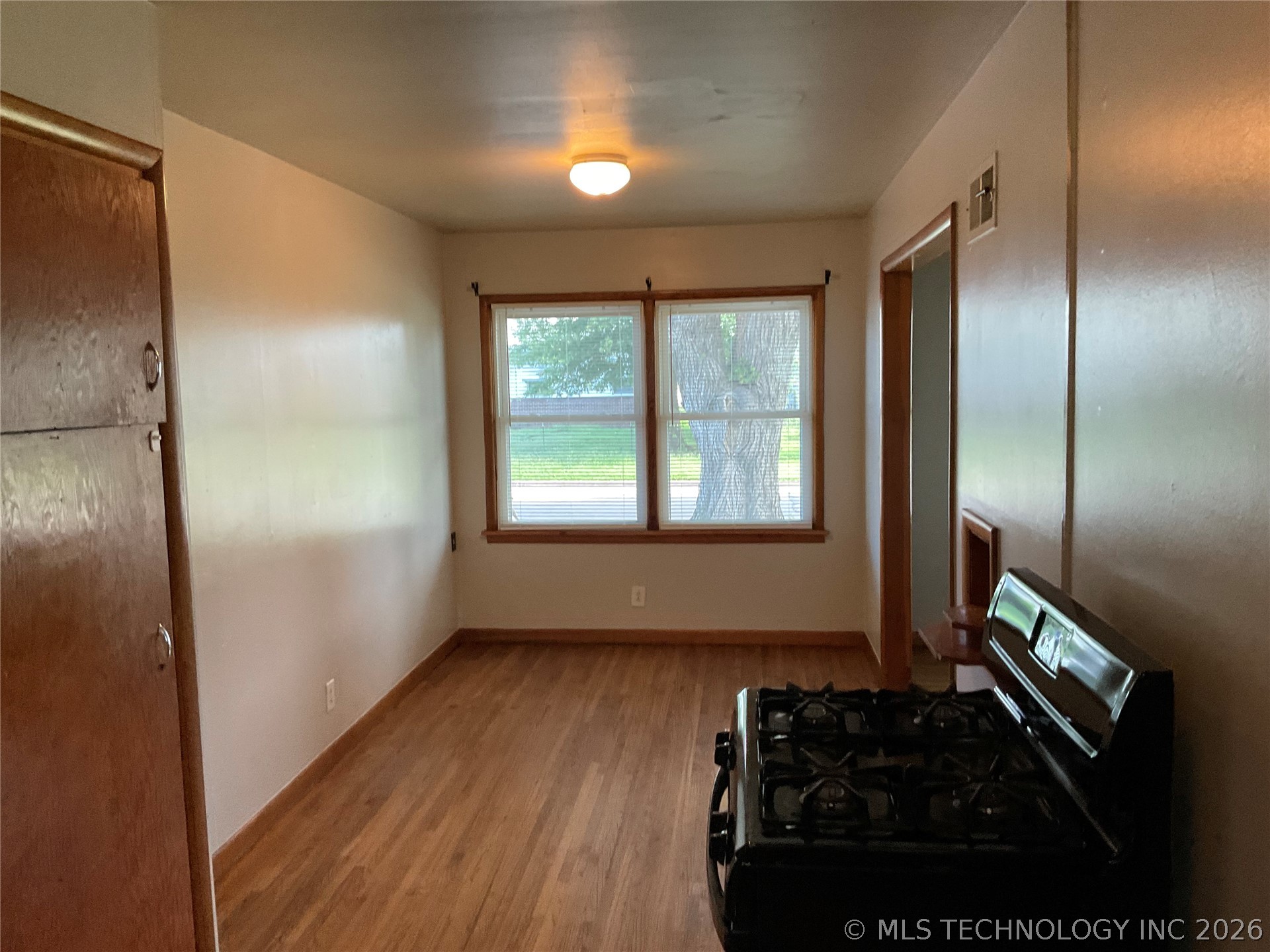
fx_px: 1064
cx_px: 635
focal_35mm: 29
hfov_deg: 61.7
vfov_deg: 48.2
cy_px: 476
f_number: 1.8
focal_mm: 3
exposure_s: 1/60
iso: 160
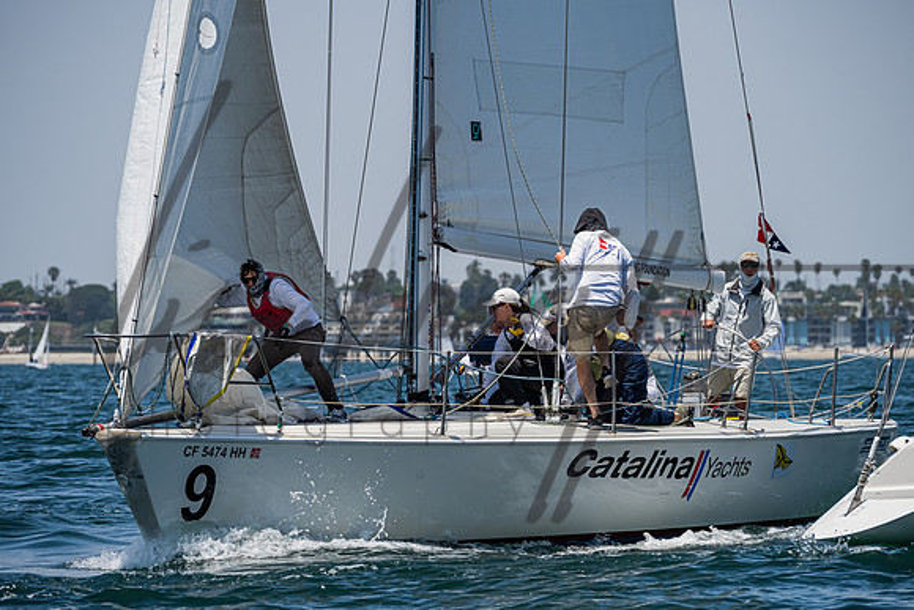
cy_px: 314
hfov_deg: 7.6
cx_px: 472
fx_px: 6874
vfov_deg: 5.1
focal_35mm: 271
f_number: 8
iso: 400
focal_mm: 230
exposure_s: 1/2000
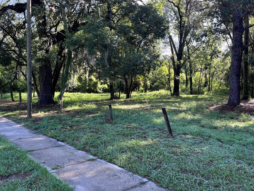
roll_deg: -0.2
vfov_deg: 46.7
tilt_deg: +0.2
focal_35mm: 30
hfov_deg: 59.9
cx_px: 122
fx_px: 220
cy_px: 85
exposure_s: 1/235
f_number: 1.6
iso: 40
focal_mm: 5.1
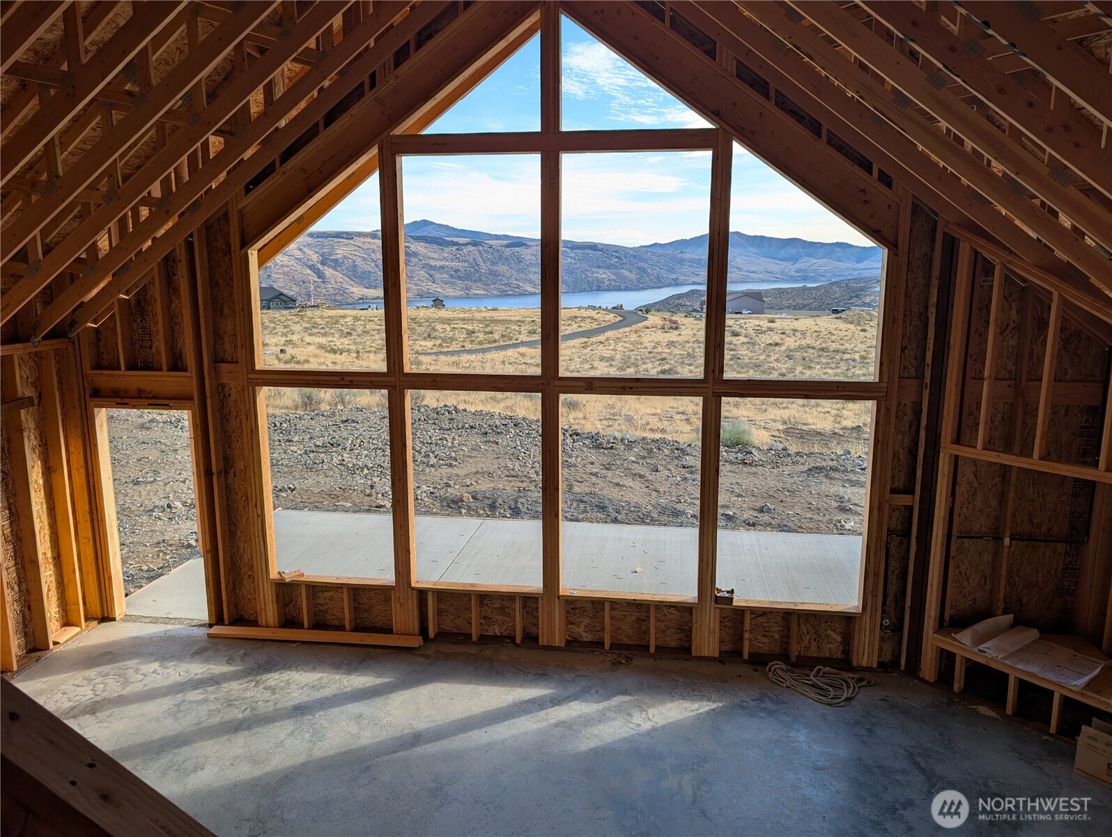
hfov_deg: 71.5
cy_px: 418
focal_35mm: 24
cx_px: 556
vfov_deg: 56.9
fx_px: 772
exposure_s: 1/386
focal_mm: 6.9
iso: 16
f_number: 1.68
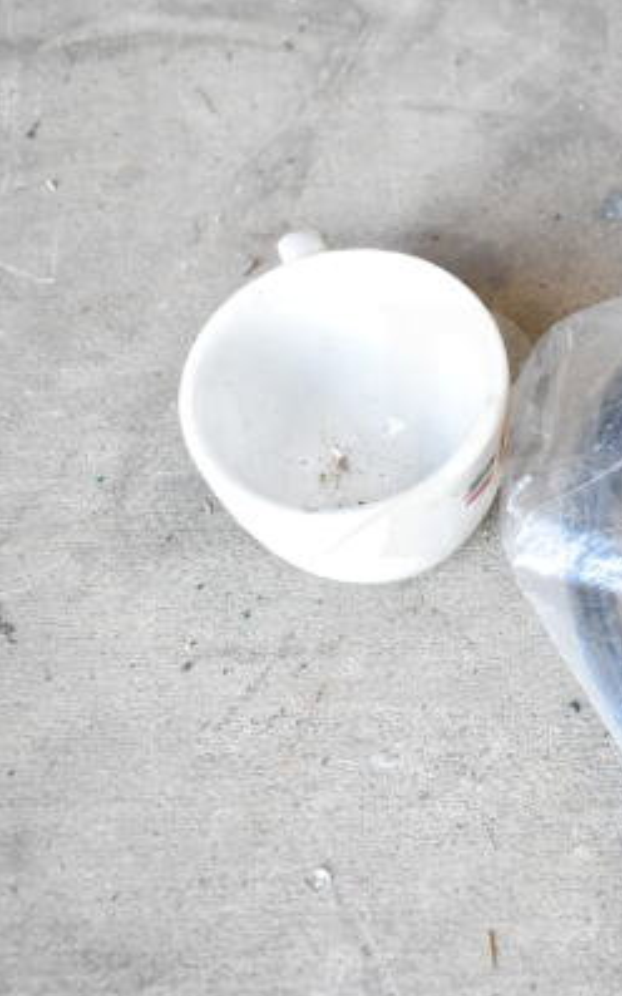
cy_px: 503
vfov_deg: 42.7
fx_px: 1275
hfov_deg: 26.2
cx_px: 602
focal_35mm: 47
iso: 1600
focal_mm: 20
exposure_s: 1/100
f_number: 5
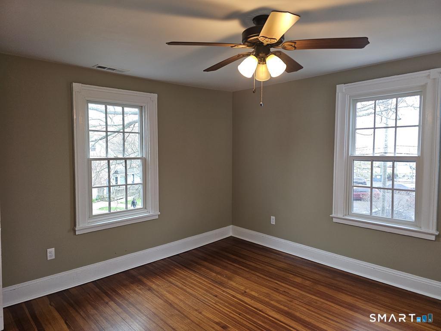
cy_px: 166
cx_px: 220
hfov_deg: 73.9
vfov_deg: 58.9
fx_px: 293
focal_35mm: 23
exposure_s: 1/60
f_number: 1.7
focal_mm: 6.3
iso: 80
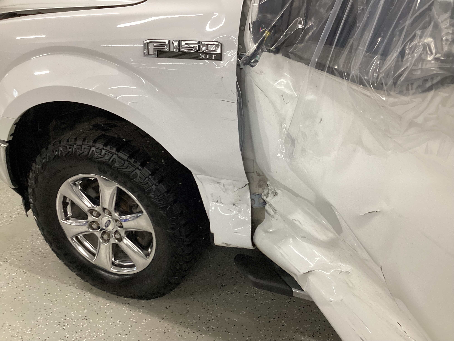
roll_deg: +0.6
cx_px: 227
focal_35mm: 31
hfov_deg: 58.4
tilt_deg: -29.8
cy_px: 170
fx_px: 407
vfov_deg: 45.4
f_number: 2.4
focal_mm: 3.3
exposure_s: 1/50
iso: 200
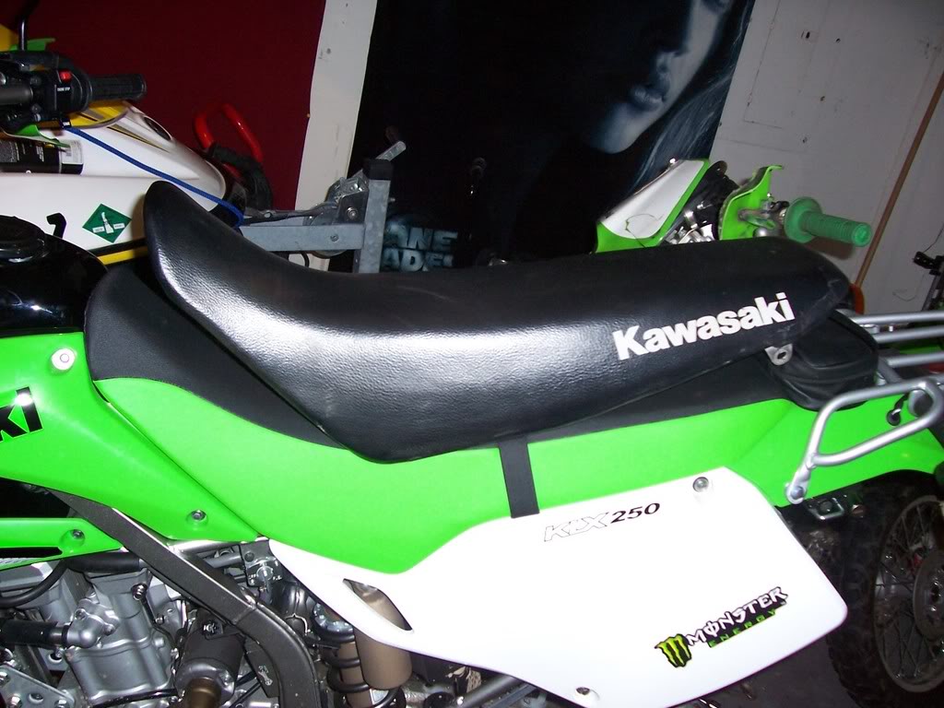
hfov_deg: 54.0
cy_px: 354
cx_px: 472
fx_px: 927
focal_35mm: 34
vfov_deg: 41.8
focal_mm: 5.6
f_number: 2.7
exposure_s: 1/60
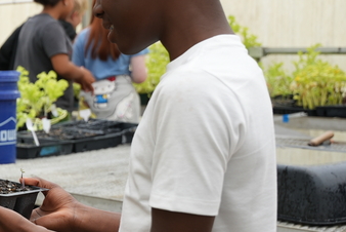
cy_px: 168
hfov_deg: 15.8
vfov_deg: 11.5
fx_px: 1147
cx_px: -168
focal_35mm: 119
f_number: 4
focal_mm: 39.4
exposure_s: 1/160
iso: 80
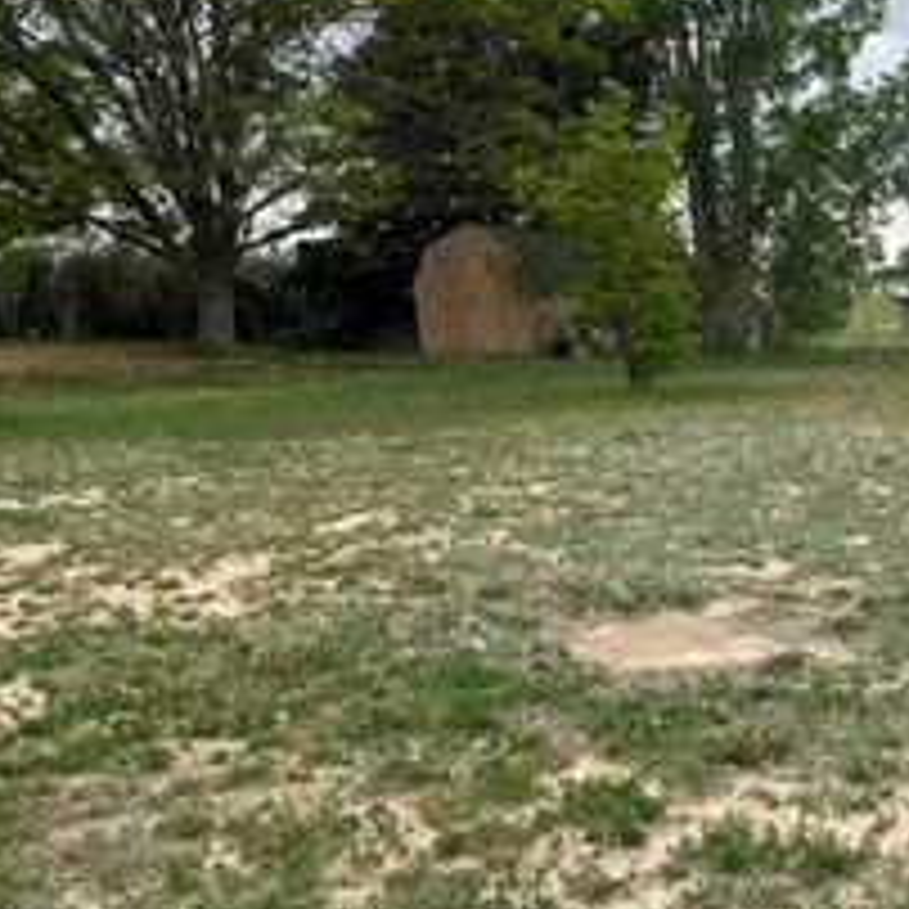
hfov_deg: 27.8
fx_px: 1693
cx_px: 963
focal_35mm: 57
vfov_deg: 29.9
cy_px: 560
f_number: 1.6
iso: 50
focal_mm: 5.1
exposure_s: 1/1832
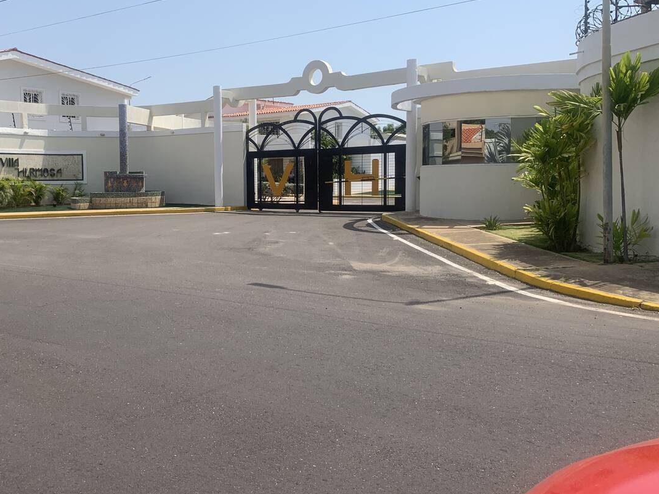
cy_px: 229
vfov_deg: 40.7
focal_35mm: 35
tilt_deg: -5.9
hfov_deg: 52.3
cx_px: 264
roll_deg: +1.1
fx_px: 666
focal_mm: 4.25
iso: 25
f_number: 1.8
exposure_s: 1/3086
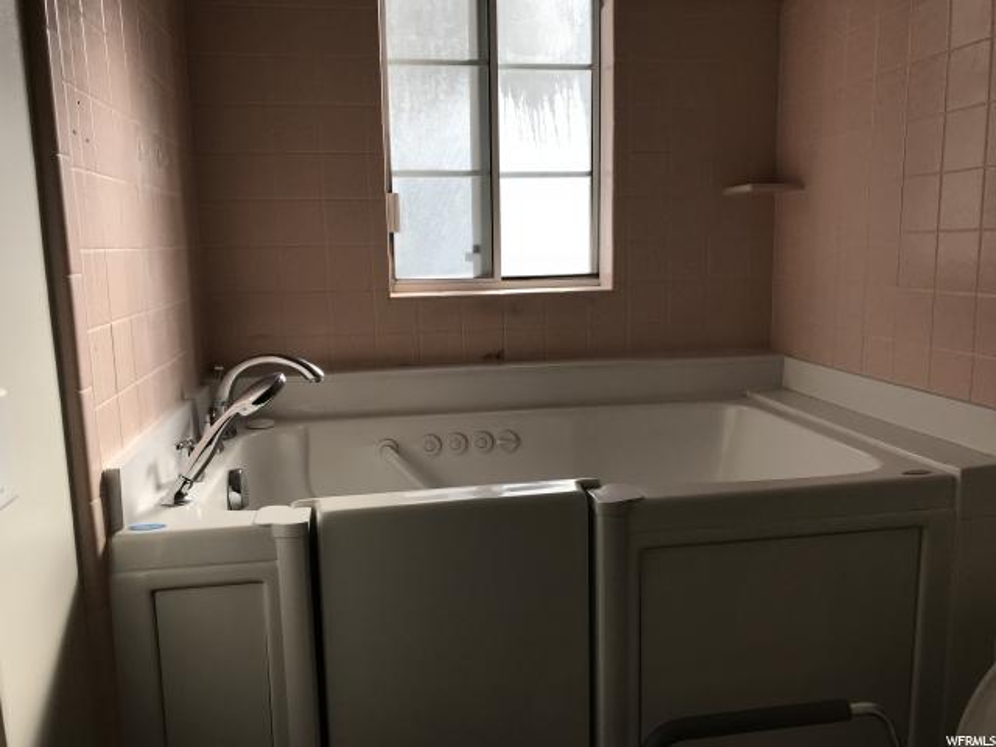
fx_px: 806
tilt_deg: -9.1
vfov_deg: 49.7
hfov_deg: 63.4
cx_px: 498
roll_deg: +0.7
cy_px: 374
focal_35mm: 28
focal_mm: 3.99
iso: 20
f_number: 1.8
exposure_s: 1/855
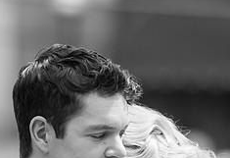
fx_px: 3518
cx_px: 121
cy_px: 205
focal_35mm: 546
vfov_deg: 2.6
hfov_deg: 3.7
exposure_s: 1/4000
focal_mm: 200
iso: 500
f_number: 2.8
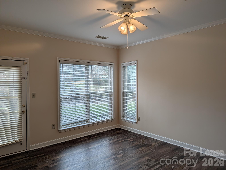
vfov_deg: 56.9
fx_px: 157
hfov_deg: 71.5
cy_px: 85
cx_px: 113
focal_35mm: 24
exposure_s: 1/453
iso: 19
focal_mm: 6.9
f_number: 1.68
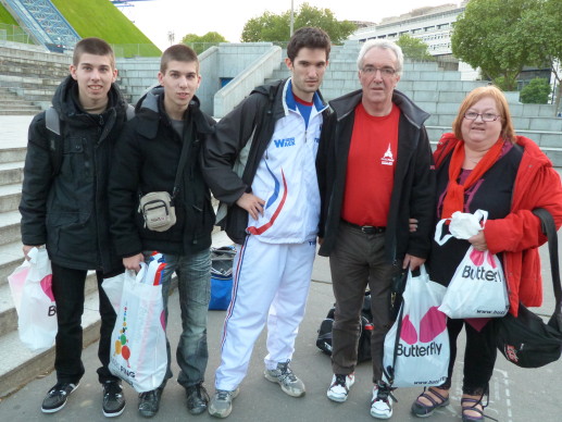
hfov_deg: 60.0
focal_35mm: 30
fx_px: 487
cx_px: 281
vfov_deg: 46.8
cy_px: 211
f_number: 2.9
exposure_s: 1/60
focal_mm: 5.2
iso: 250
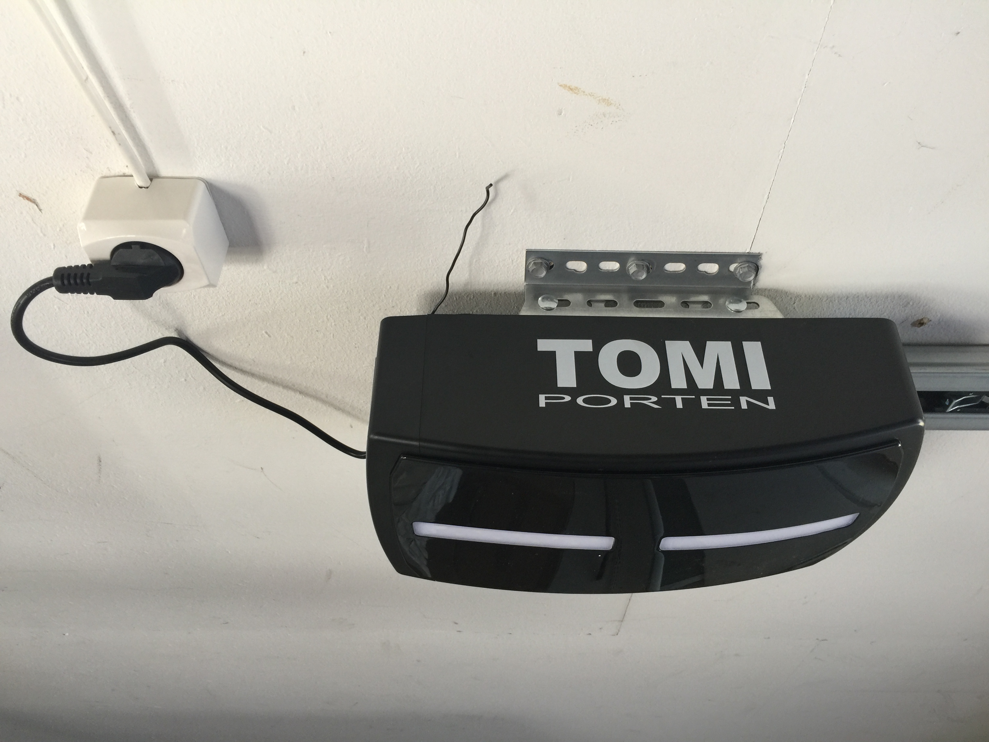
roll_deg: -1.9
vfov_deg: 48.2
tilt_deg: +39.9
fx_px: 829
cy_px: 371
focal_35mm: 29
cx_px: 494
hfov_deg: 61.7
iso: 40
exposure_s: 1/33
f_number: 2.2
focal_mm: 4.15
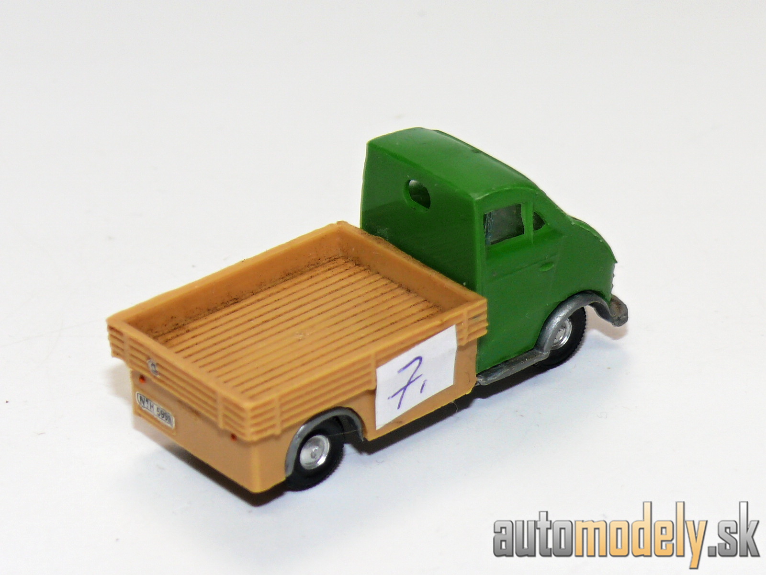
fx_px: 2965
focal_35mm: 134
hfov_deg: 14.7
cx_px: 383
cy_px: 288
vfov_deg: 11.1
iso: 100
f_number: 4
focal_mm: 15.8
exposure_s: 1/30
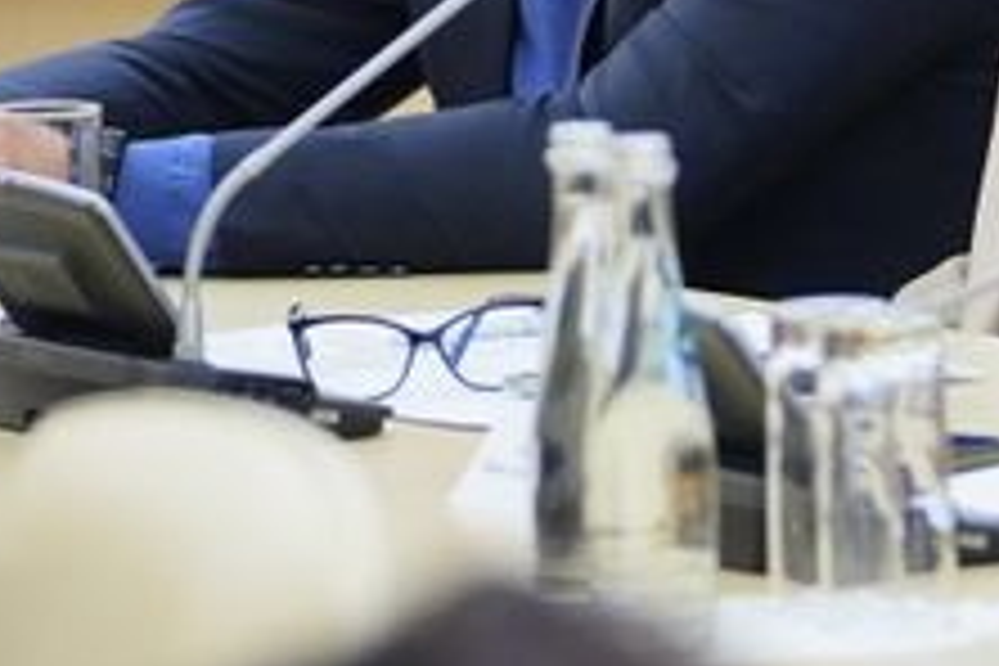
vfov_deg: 1.8
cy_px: 9
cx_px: 1141
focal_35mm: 759
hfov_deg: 2.7
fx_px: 21061
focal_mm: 161
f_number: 2.8
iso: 2000
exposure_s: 1/320
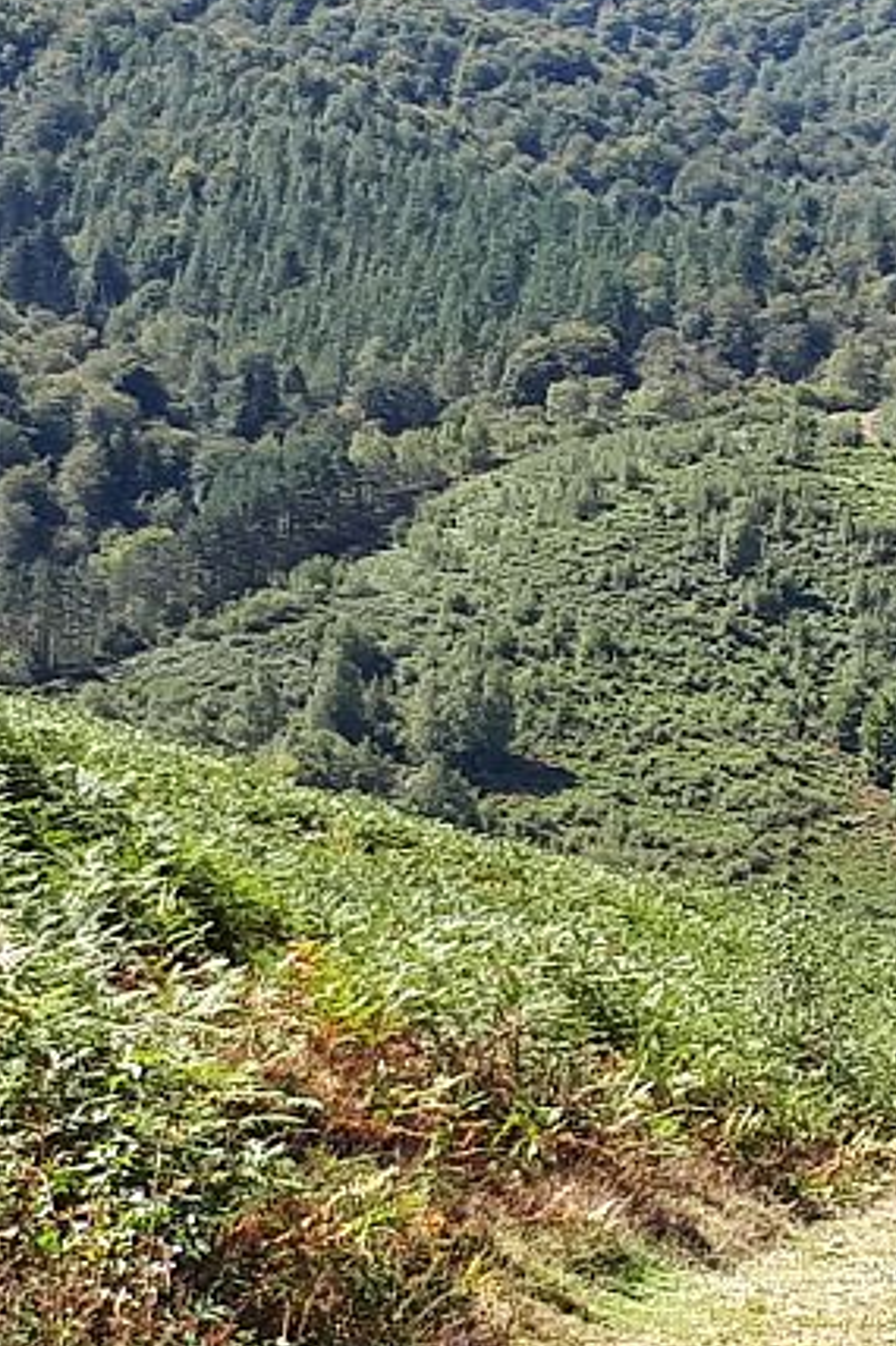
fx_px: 4707
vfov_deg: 16.3
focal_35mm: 126
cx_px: 689
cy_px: 805
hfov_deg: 10.8
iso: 40
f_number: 1.9
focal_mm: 3.6
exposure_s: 1/547
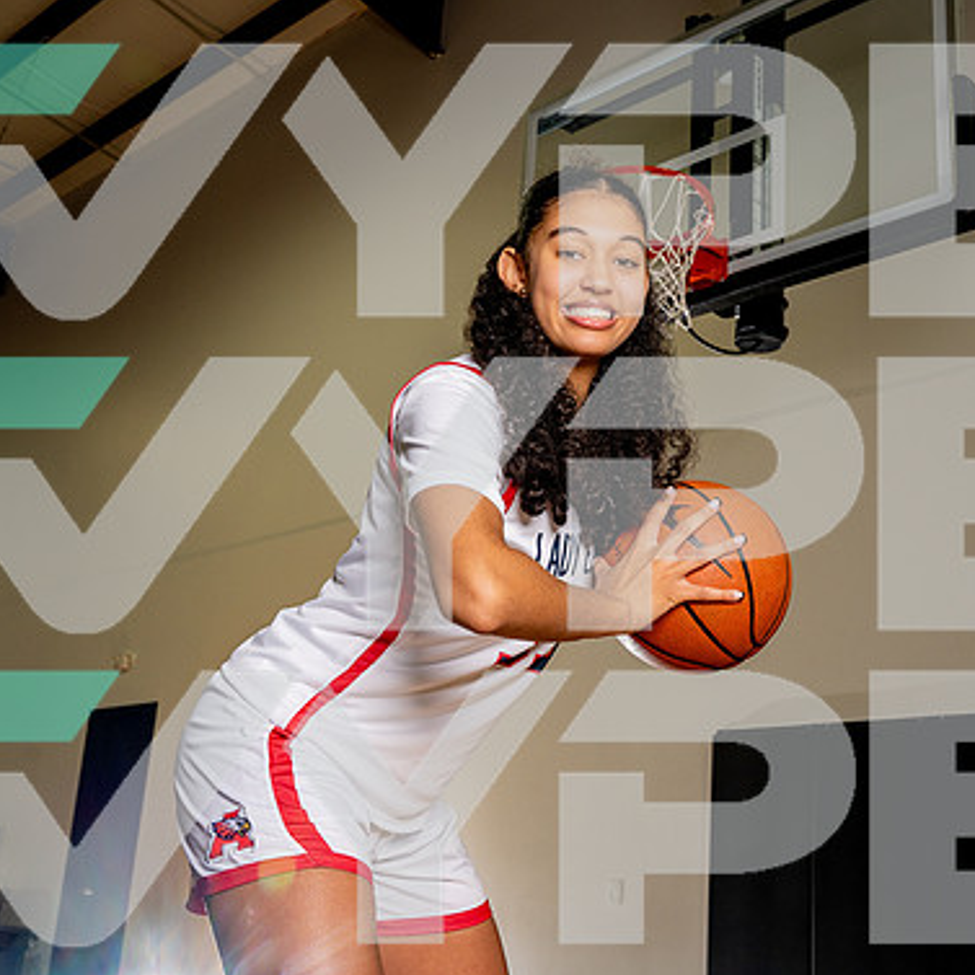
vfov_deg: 38.3
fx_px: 1402
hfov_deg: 38.3
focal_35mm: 44
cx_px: 517
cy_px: 495
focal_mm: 33.6
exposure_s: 1/200
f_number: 7.1
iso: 640
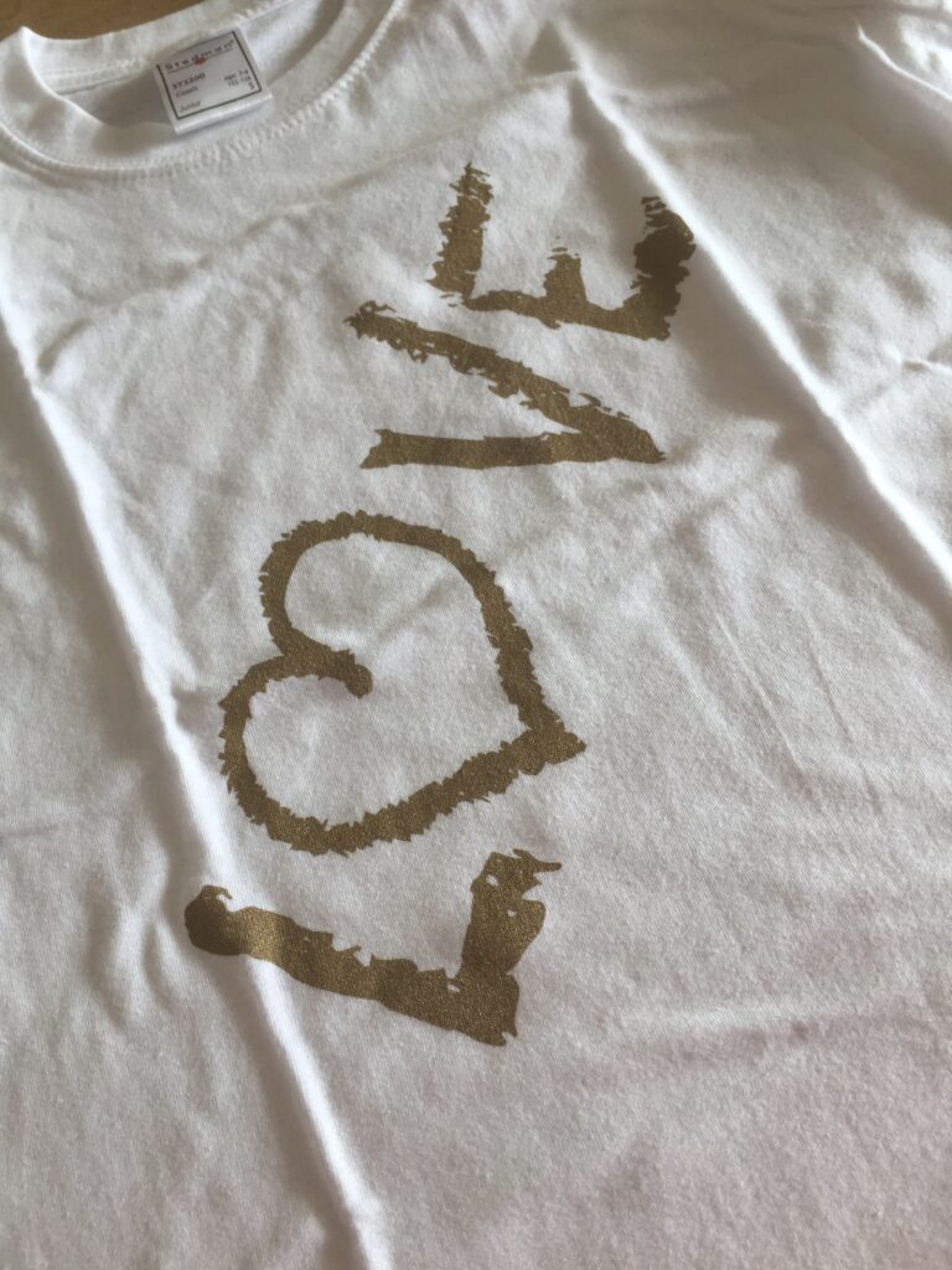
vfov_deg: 61.7
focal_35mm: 29
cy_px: 635
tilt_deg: -62.5
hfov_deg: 48.2
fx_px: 1063
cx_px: 476
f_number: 2.2
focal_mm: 4.15
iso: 40
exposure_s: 1/100
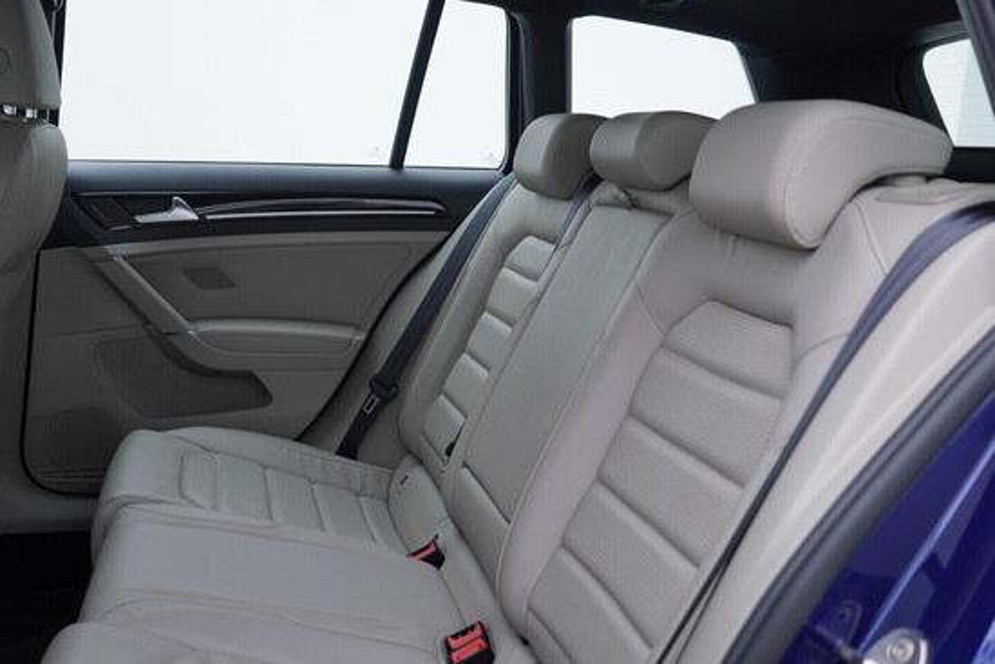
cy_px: 332
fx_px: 995
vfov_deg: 36.9
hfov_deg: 53.1
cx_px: 498
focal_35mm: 36
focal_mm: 24
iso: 125
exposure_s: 1/50
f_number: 3.2
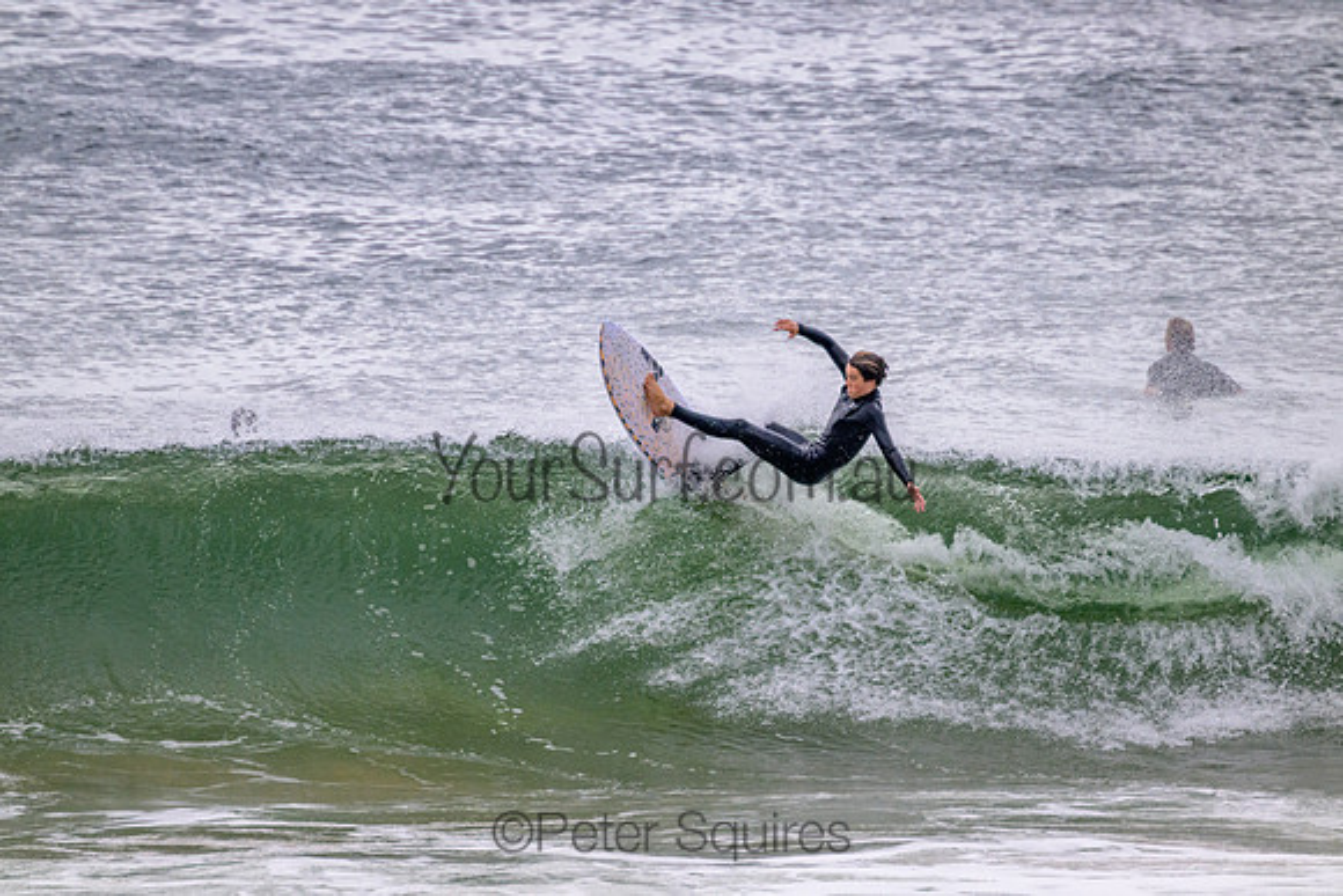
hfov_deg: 2.6
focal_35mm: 800
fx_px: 29850
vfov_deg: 1.7
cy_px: 448
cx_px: 672
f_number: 11
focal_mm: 800
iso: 2500
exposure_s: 1/2000
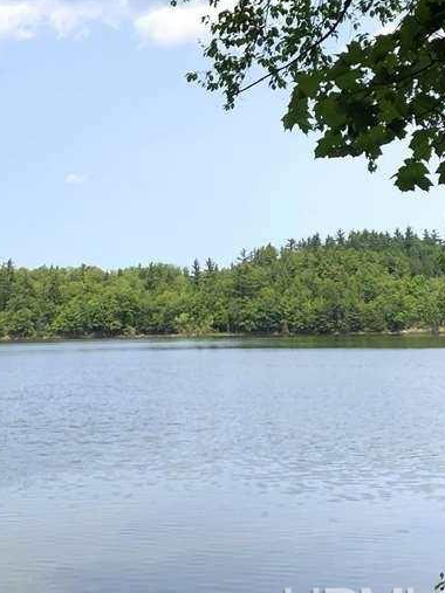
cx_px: 186
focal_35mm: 53
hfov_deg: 27.5
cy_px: 106
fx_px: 909
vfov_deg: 34.9
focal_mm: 3.99
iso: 20
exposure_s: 1/2024
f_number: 1.8
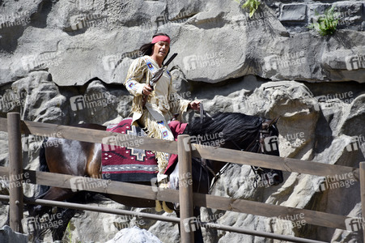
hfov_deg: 6.9
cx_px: 182
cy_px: 122
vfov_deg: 4.6
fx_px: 3039
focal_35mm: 300
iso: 100
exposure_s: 1/400
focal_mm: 300
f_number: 5.6
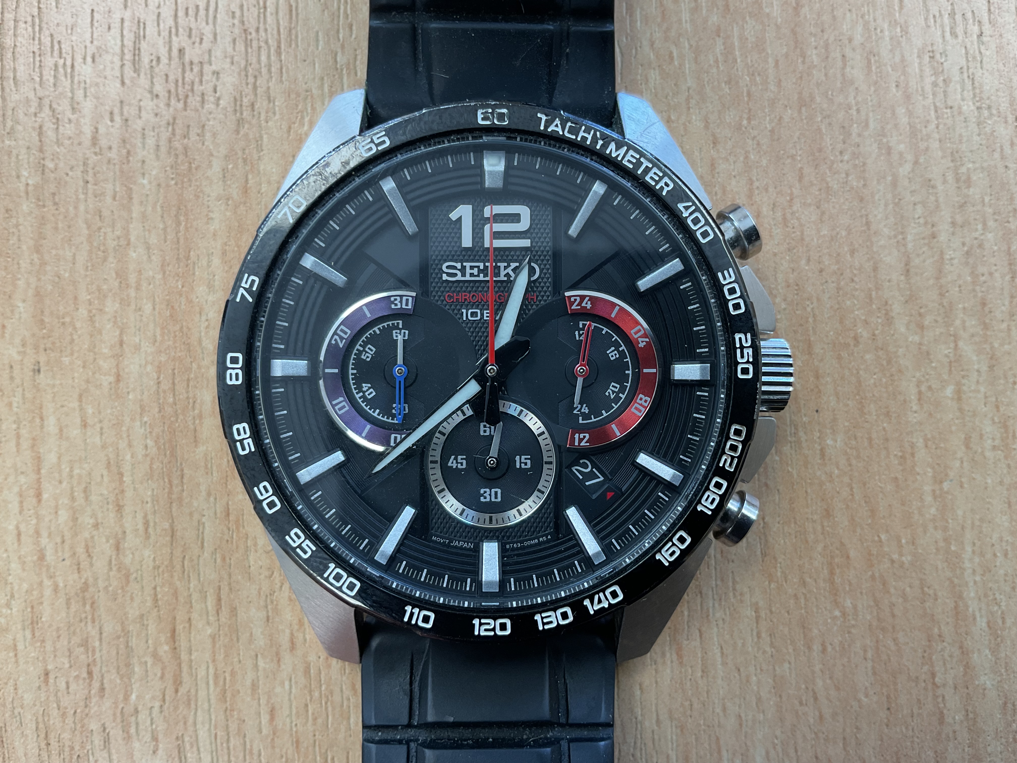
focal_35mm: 29
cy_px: 382
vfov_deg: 48.2
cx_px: 508
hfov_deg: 61.7
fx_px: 852
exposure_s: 1/120
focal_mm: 3
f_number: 1.8
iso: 50
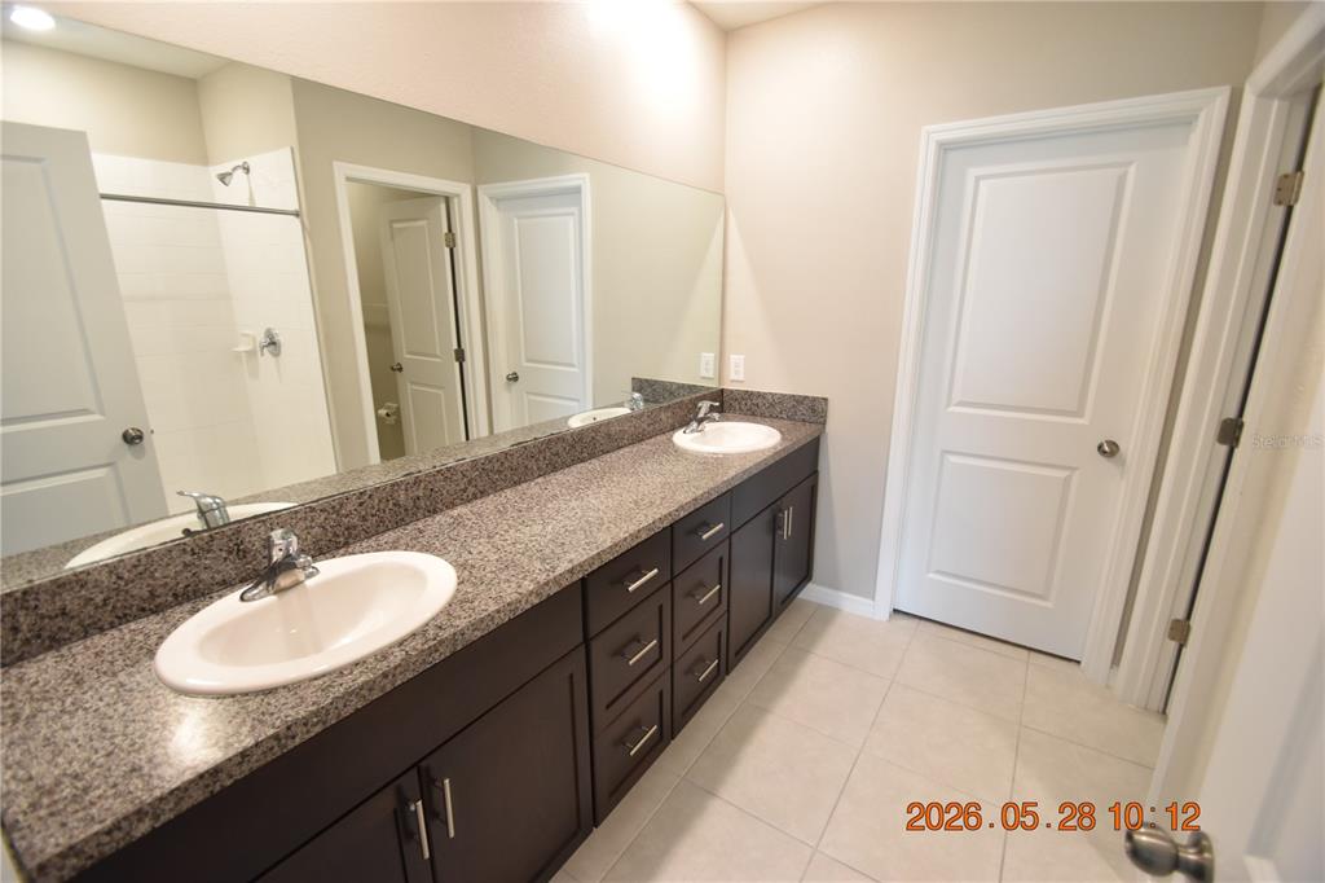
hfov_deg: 100.4
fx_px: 552
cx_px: 662
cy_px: 442
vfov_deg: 77.3
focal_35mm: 15
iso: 800
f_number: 3.5
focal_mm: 10
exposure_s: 1/45
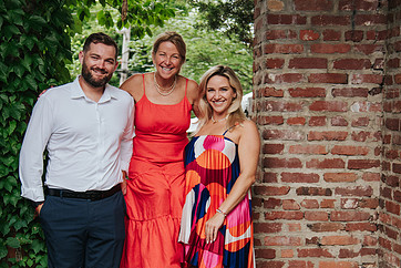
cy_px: 185
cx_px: 165
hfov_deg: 25.6
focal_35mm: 79
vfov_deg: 17.3
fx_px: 881
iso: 1100
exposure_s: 1/60
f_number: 4
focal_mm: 48
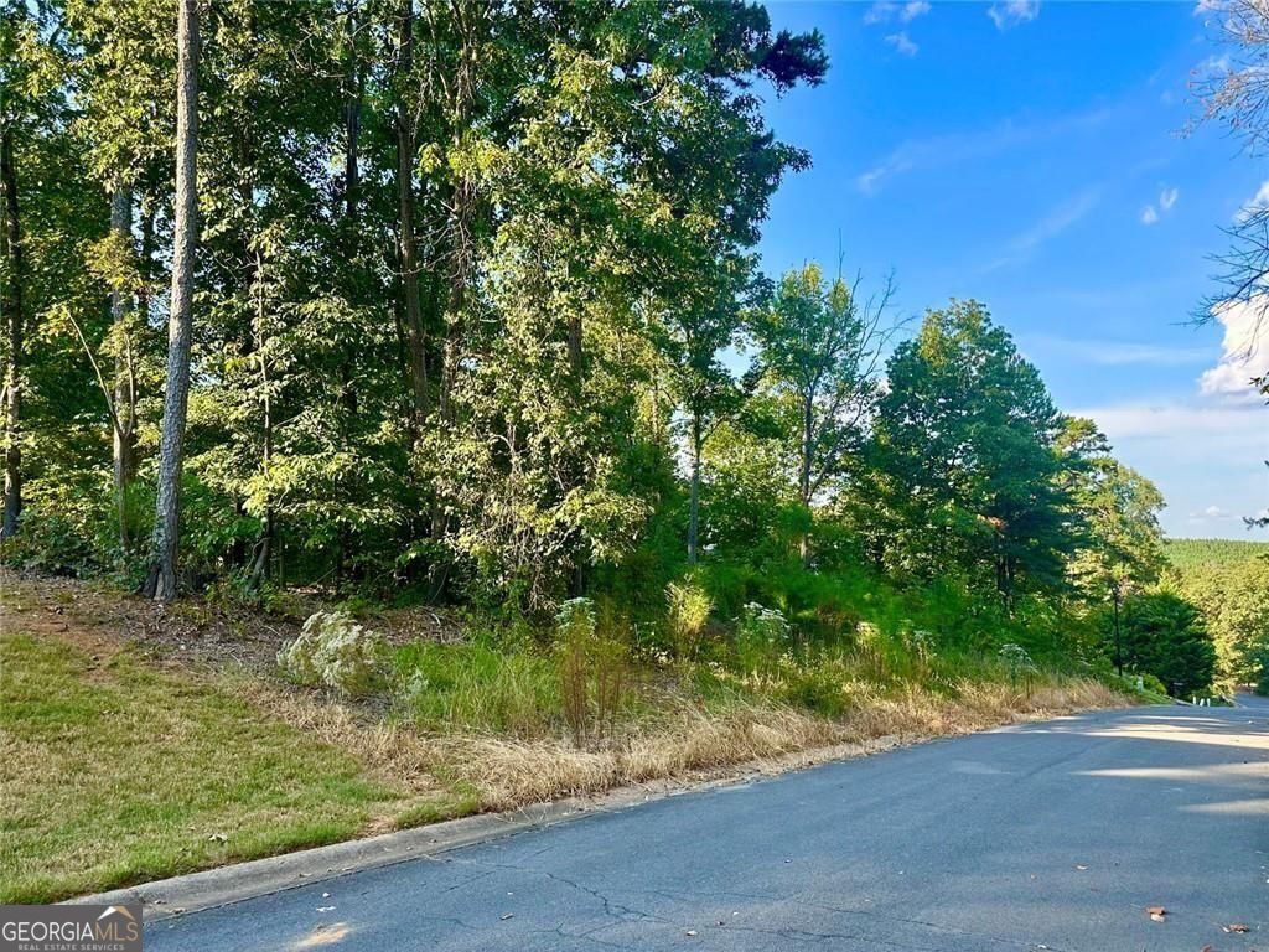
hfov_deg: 71.6
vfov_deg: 56.8
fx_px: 880
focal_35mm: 24
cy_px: 476
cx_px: 634
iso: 80
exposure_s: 1/803
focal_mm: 6.86
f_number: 1.78
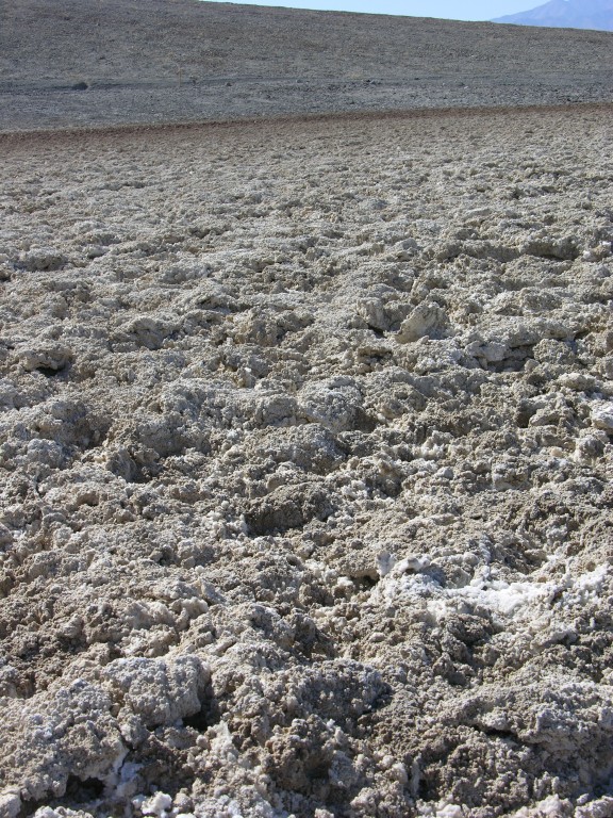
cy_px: 409
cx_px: 306
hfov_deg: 27.0
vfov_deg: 35.5
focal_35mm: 54
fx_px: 1275
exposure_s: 1/287
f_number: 5.5
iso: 50
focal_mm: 13.7
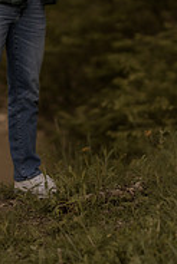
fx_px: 2282
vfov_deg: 6.6
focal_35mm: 310
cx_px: 1
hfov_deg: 4.4
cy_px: -17
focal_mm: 85
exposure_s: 1/800
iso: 250
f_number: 1.4
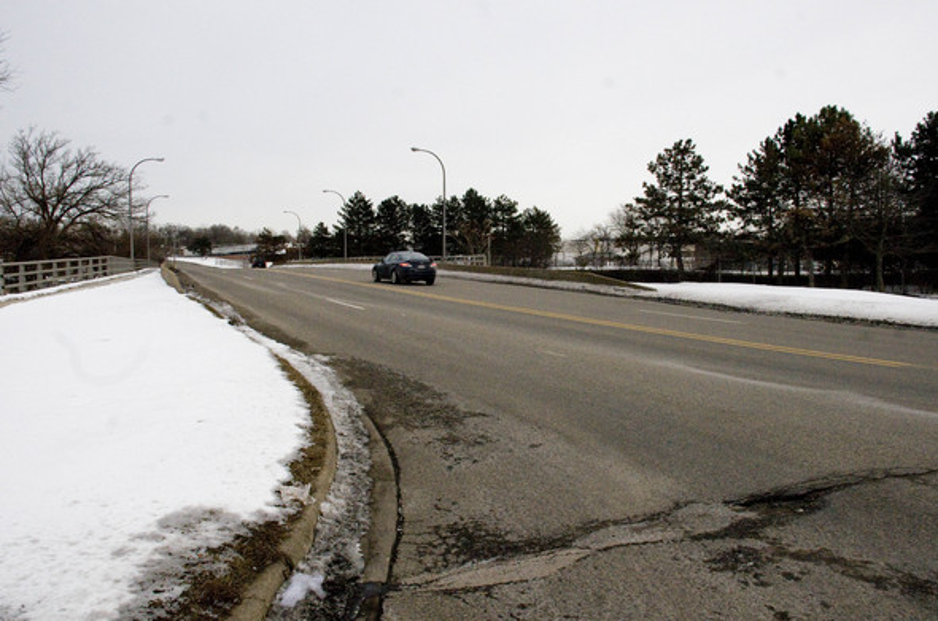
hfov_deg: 67.5
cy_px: 310
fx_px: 702
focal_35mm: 27
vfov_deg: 47.8
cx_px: 469
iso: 1250
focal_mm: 18
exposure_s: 1/800
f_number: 8
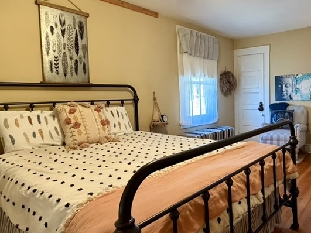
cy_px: 112
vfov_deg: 51.3
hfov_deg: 63.1
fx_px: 243
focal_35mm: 27
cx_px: 216
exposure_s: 1/60
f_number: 2.2
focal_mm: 2.22
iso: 640
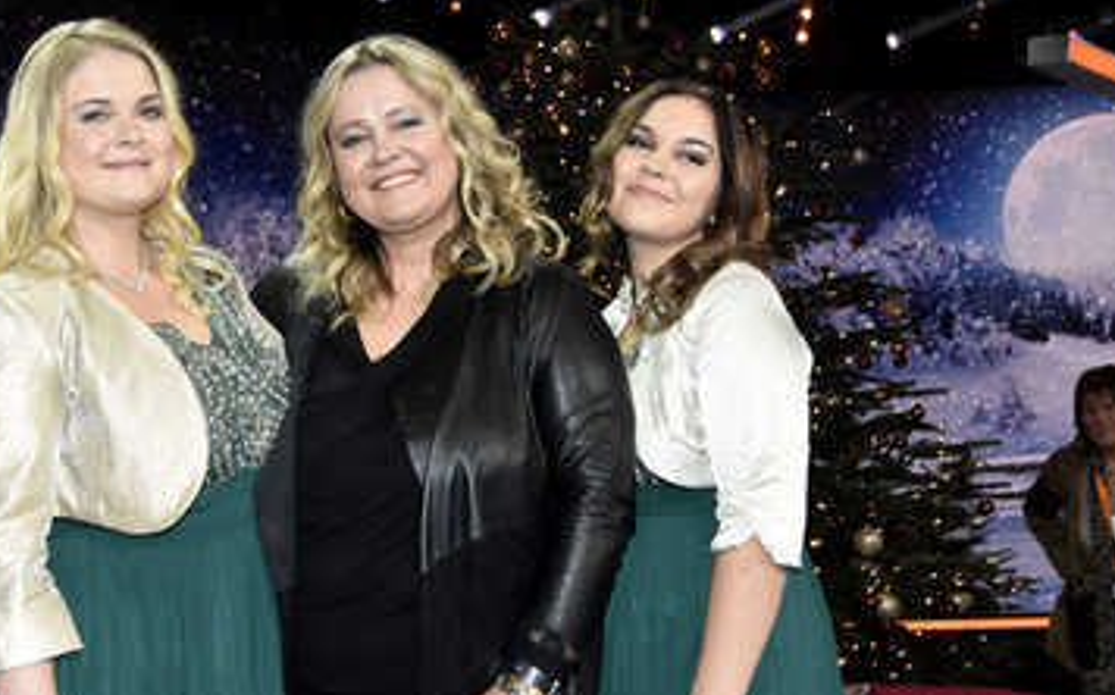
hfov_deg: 32.8
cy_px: 435
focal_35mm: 62
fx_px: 1883
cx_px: 415
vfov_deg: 20.9
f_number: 5.6
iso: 2000
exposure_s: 1/160
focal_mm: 32
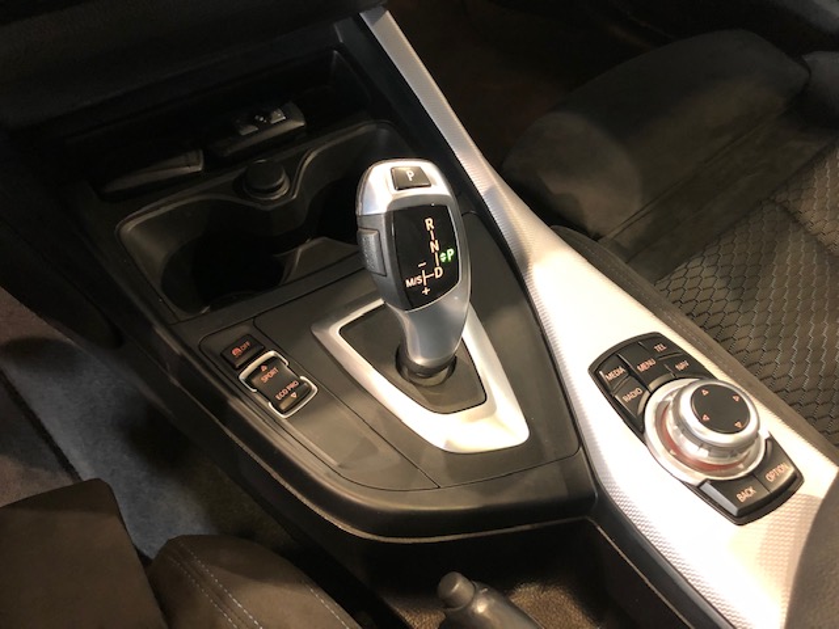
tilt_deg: -52.6
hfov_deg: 63.4
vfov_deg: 49.7
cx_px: 420
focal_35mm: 28
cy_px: 314
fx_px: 679
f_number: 1.8
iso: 100
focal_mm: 3.99
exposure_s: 1/7
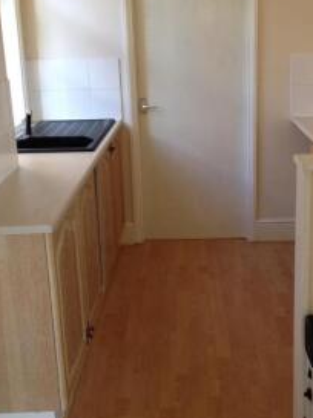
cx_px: 209
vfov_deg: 34.4
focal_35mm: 56
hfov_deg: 25.9
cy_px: 188
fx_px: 677
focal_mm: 4.28
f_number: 2.4
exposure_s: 1/60
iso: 64
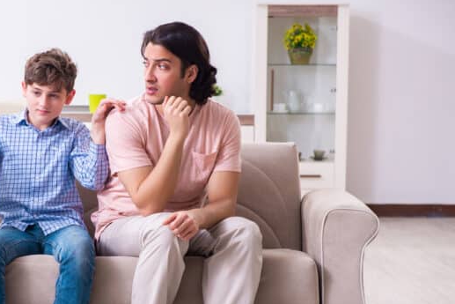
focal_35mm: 104
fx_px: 1315
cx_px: 118
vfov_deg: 13.1
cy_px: 223
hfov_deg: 19.5
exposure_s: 1/100
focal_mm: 70
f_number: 5
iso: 160
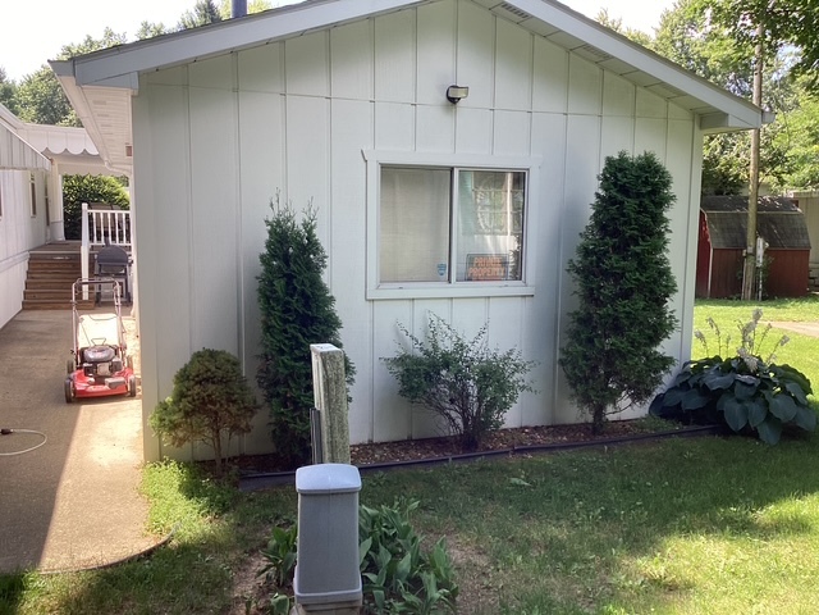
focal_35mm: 31
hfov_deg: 58.4
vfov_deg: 45.4
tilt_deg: -5.3
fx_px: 733
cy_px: 308
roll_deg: -0.6
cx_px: 410
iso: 25
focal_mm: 3.3
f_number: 2.4
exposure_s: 1/128
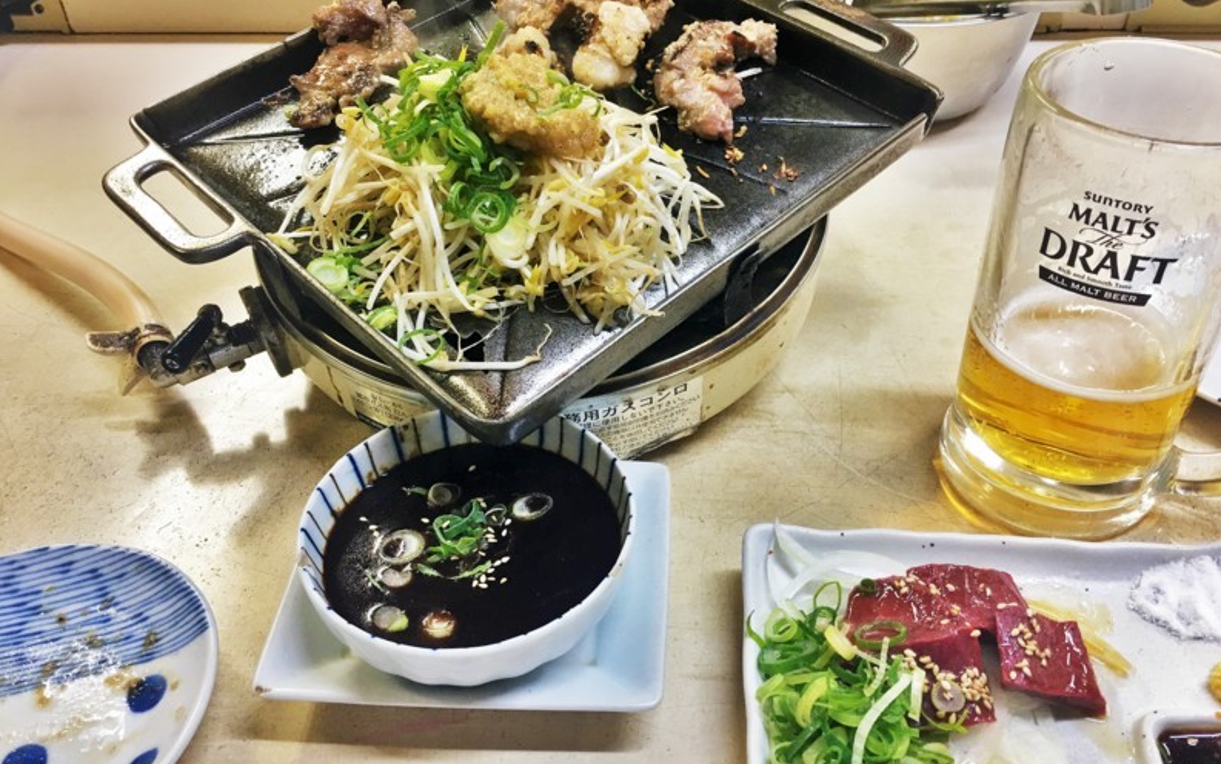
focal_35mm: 31
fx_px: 1032
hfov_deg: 61.2
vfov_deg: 40.6
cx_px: 614
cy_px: 371
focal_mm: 4.15
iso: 32
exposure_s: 1/15
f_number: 2.2
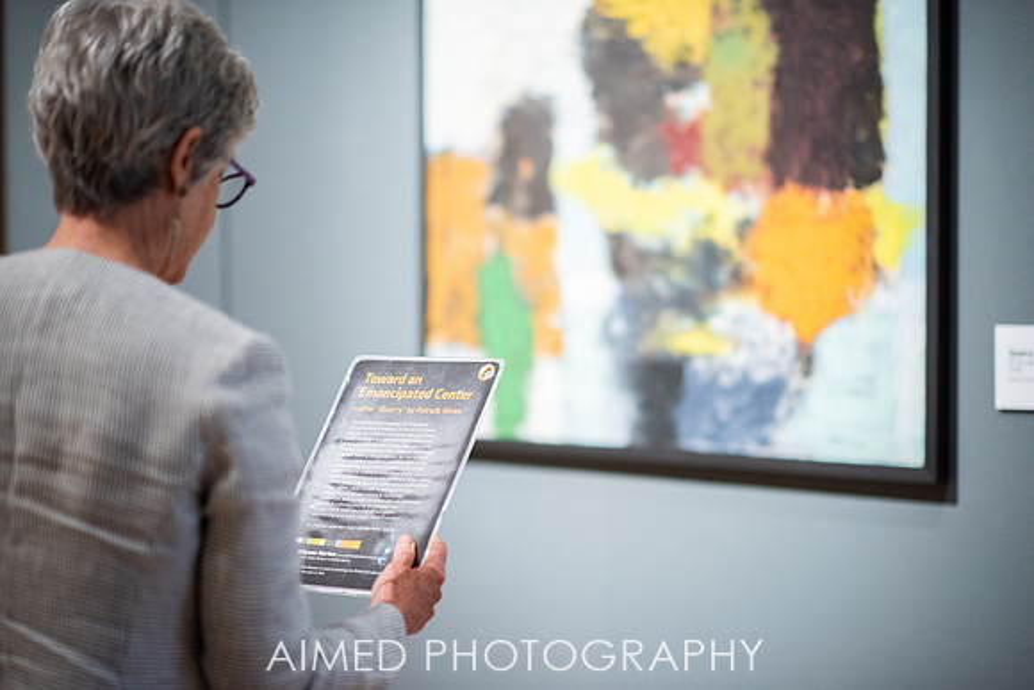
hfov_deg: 23.9
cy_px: 345
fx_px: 2442
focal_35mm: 85
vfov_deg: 16.1
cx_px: 517
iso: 1250
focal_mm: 85
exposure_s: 1/160
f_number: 1.4
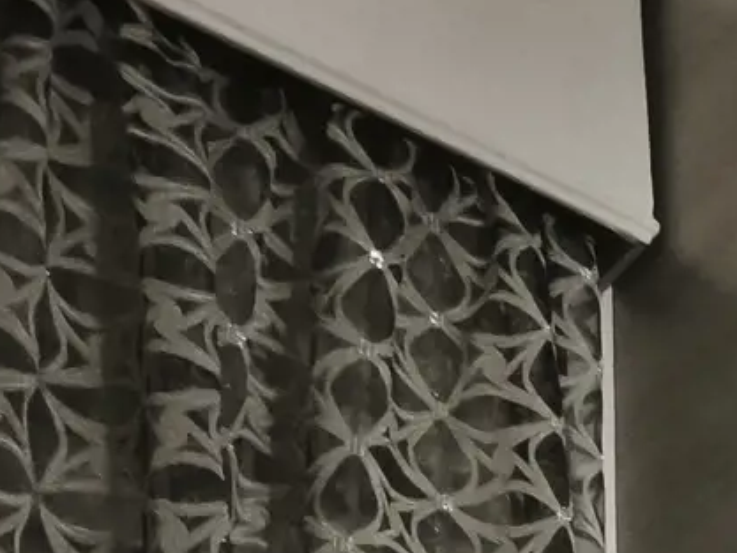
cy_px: 1173
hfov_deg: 18.5
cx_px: 1474
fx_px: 1469
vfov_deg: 15.7
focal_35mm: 69
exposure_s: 1/33.3
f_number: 2.2
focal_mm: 1.91
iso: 500
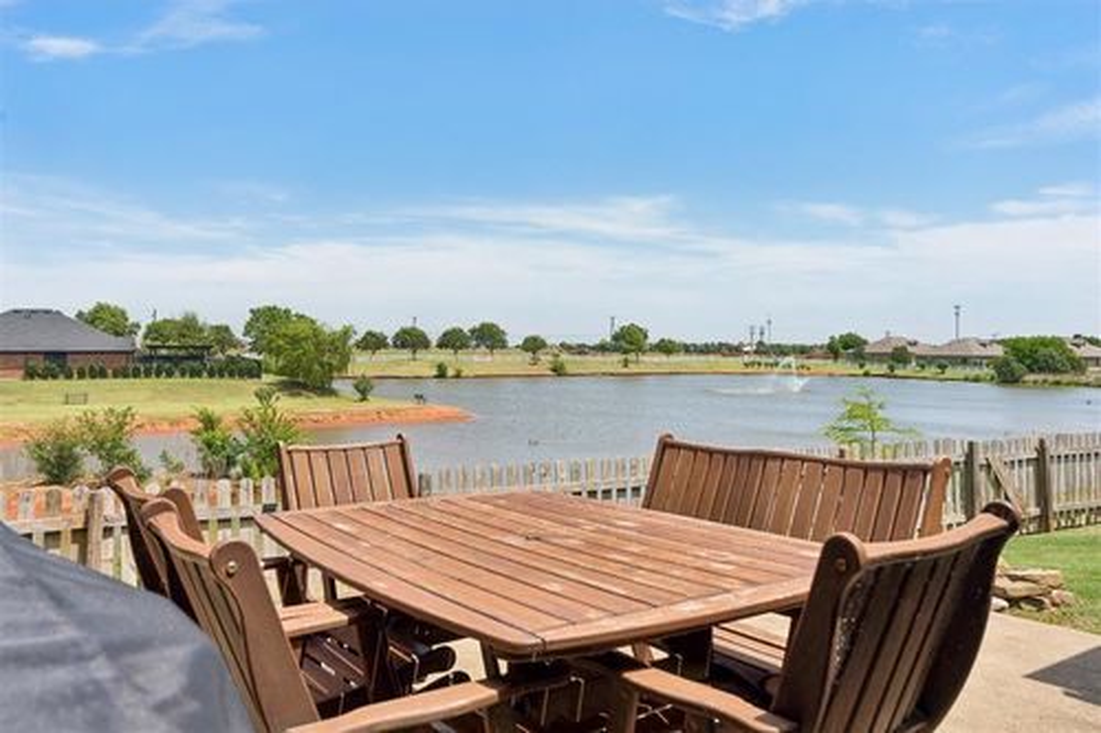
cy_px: 366
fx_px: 887
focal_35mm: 29
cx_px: 550
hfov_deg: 63.7
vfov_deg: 44.9
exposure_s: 1/1250
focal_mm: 29
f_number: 8
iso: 200
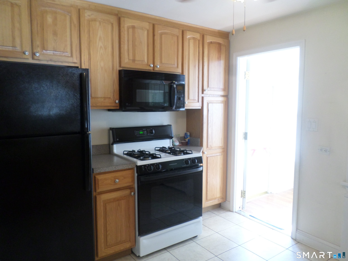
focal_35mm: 25
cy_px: 130
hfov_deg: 69.4
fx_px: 251
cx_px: 174
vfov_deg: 54.9
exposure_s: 1/30
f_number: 2.5
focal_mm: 4.5
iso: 160
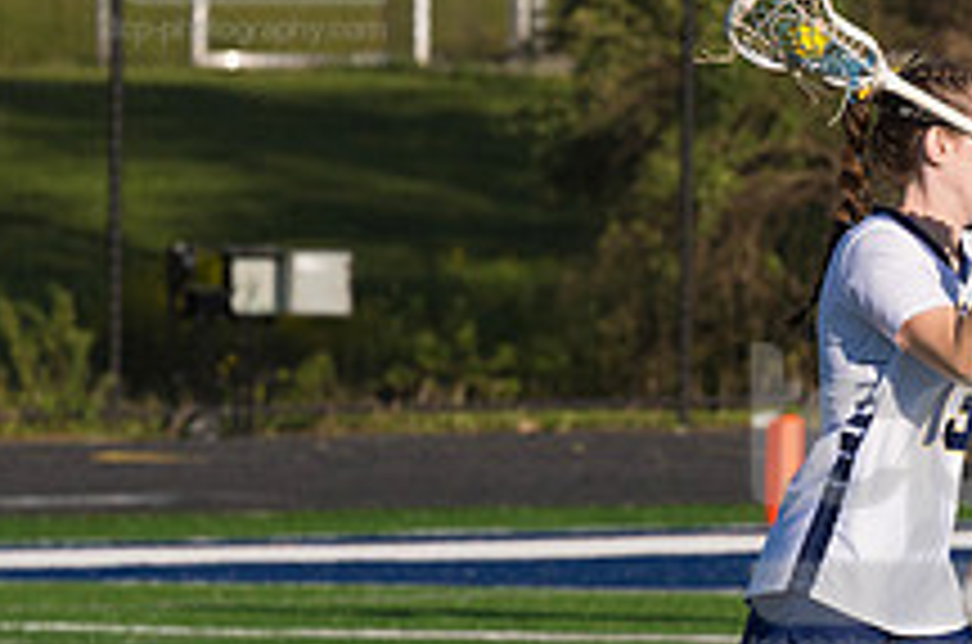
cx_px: 886
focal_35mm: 686
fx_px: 18481
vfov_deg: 2.0
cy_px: 504
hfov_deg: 3.0
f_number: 5.6
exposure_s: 1/1600
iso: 250
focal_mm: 170
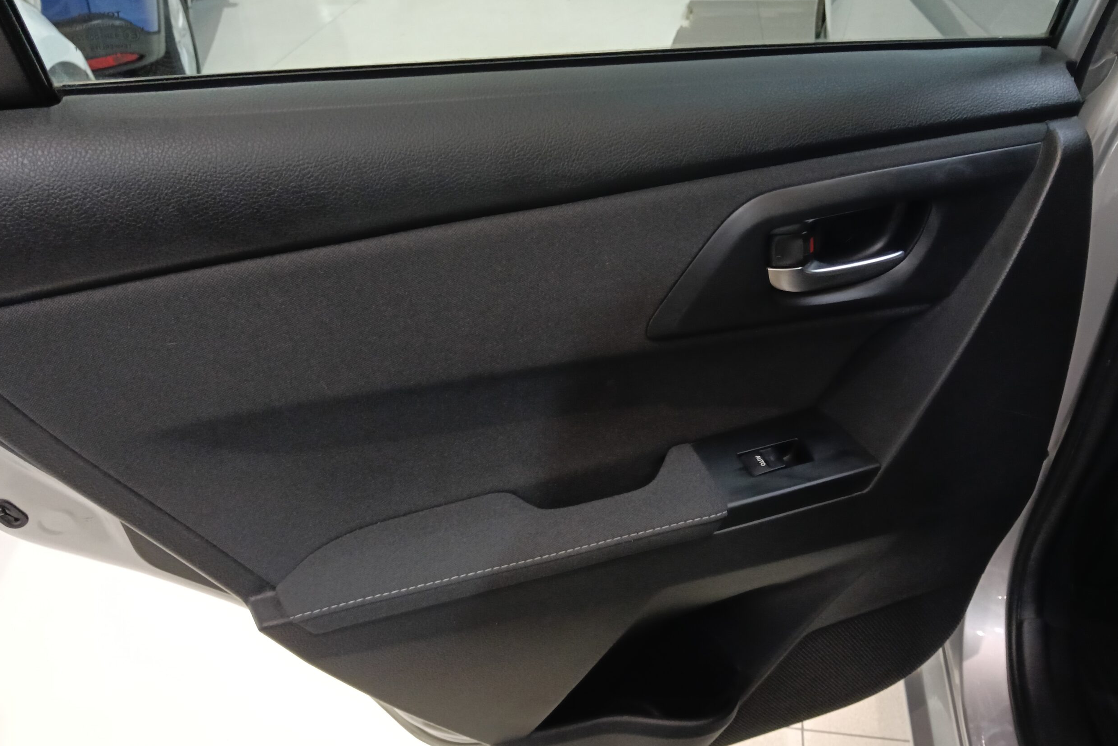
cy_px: 352
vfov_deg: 44.9
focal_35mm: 29
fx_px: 900
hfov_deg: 63.7
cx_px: 544
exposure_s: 1/25
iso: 800
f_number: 16
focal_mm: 3.98
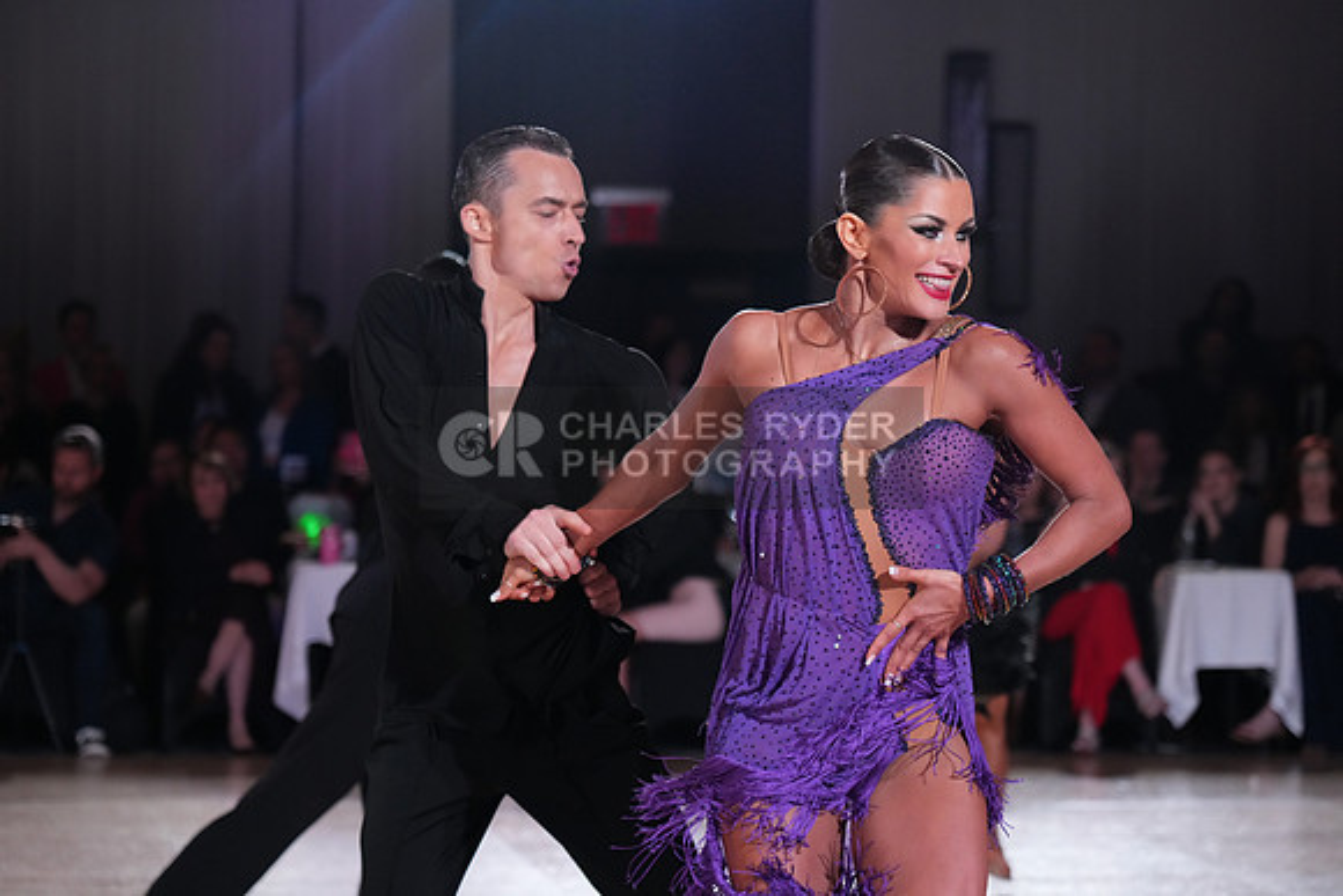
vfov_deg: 13.0
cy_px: 448
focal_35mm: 105
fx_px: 3918
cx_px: 672
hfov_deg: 19.5
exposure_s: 1/500
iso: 4000
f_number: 4
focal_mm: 105
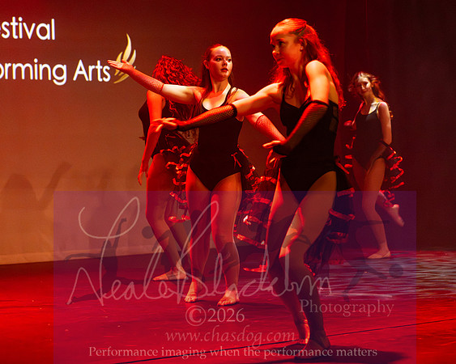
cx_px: 218
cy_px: 127
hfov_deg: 18.5
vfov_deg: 14.8
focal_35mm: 104
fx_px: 1402
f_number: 3.5
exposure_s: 1/250
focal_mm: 70
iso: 5000
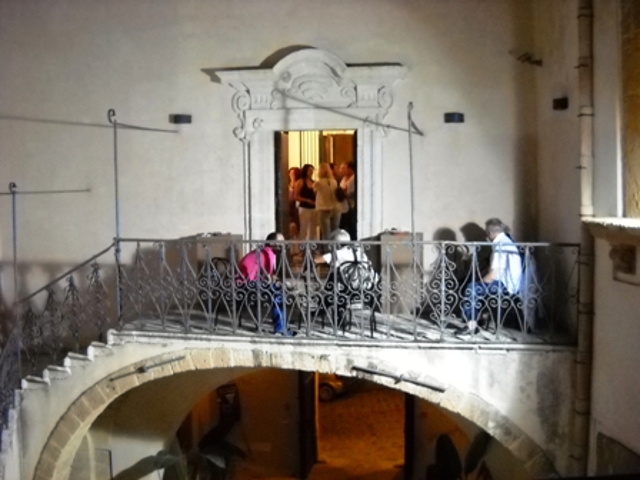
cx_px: 320
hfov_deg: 45.8
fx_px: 758
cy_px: 240
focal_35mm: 41
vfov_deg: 35.1
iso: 800
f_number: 3.1
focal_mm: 6.72
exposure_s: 1/22
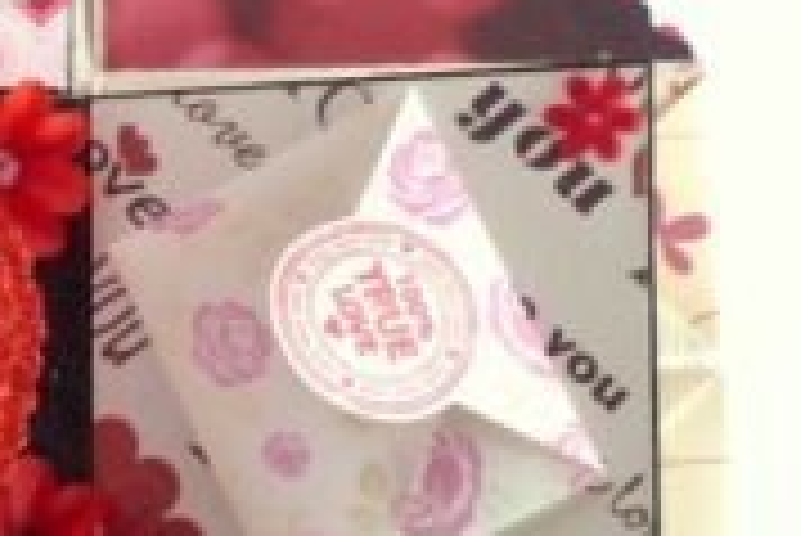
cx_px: -162
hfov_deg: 12.2
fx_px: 3674
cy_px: 396
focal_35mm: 165
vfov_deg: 8.3
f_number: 4.5
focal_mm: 8.4
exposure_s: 1/60
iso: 200
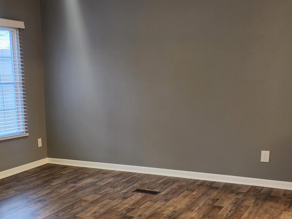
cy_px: 191
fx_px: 405
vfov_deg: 29.2
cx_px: 70
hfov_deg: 38.5
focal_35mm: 48
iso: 500
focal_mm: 6.4
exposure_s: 1/40
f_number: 1.8
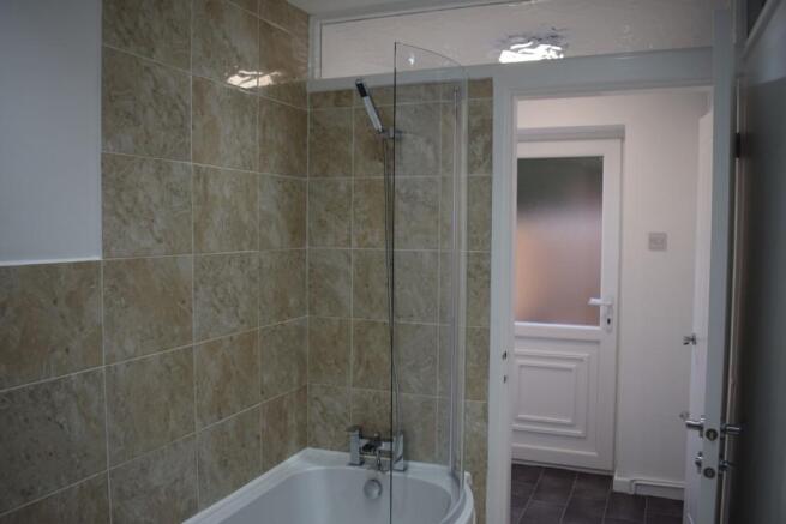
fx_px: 655
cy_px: 262
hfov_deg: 61.9
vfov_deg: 43.6
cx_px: 393
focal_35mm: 30
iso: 400
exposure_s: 1/100
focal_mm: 20
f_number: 5
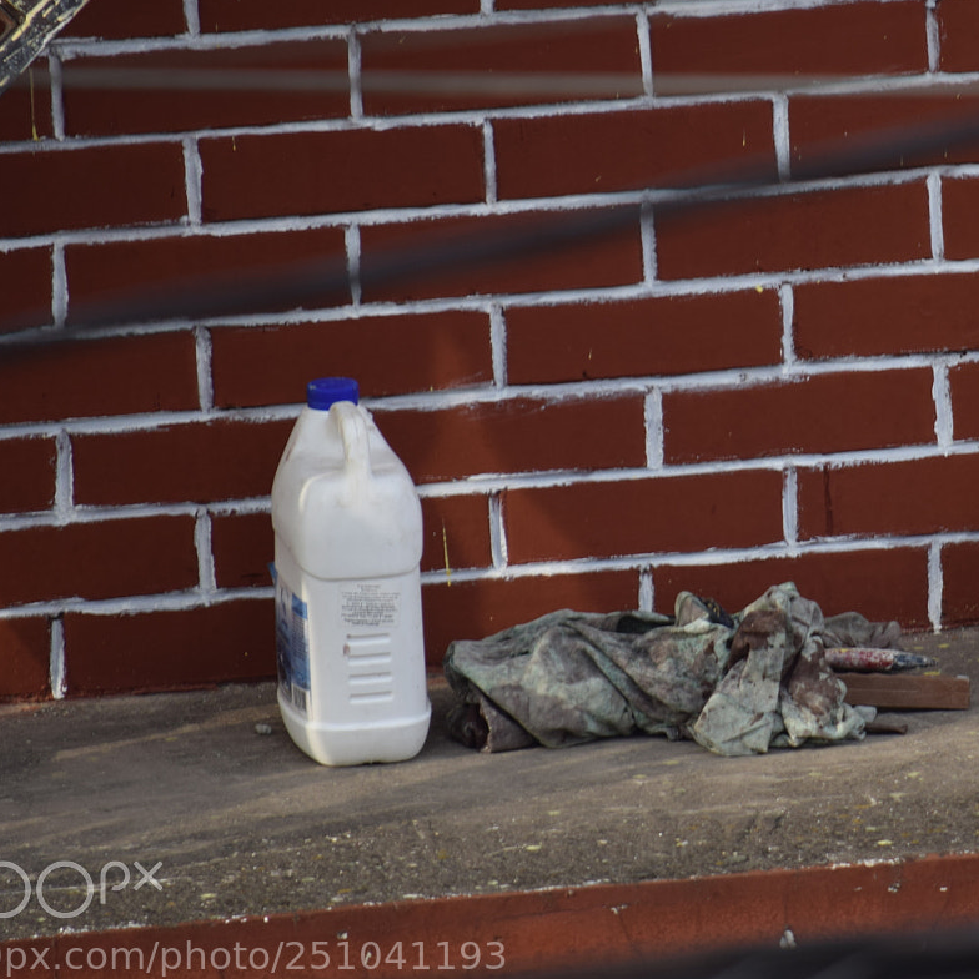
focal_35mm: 780
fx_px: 24958
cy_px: 388
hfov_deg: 2.2
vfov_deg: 2.2
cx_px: 852
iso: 100
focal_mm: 300
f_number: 5.6
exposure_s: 1/125
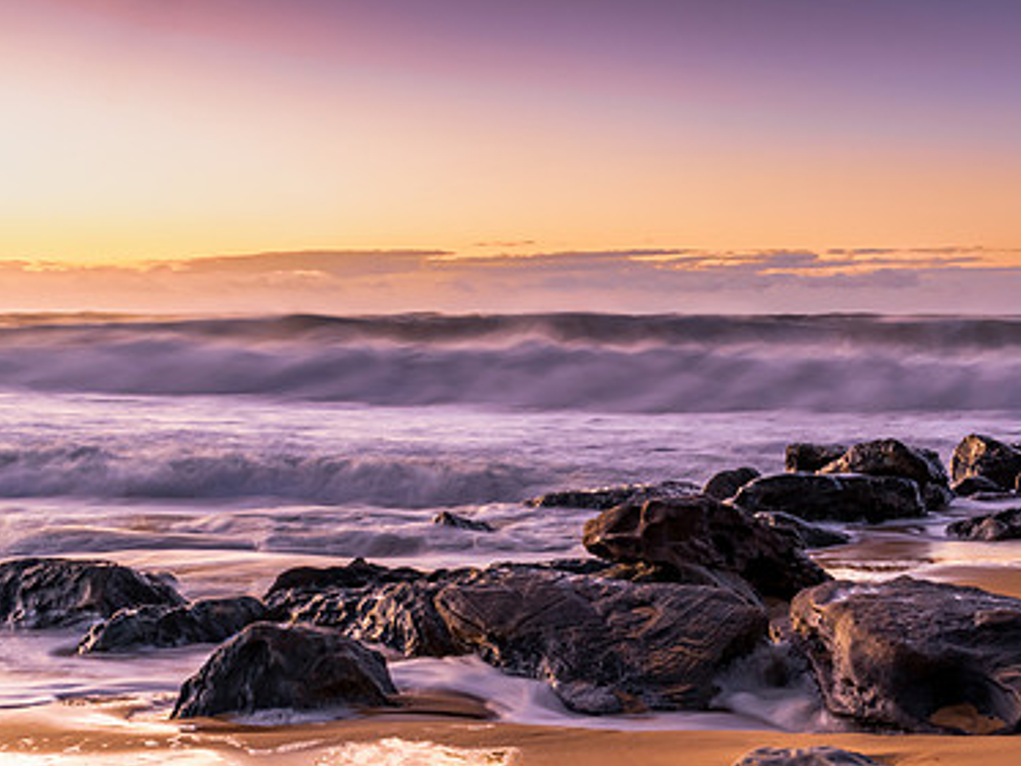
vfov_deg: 24.3
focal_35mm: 60
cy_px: 494
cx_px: 791
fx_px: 1770
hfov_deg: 31.5
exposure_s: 1.3
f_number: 8
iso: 250
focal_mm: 40
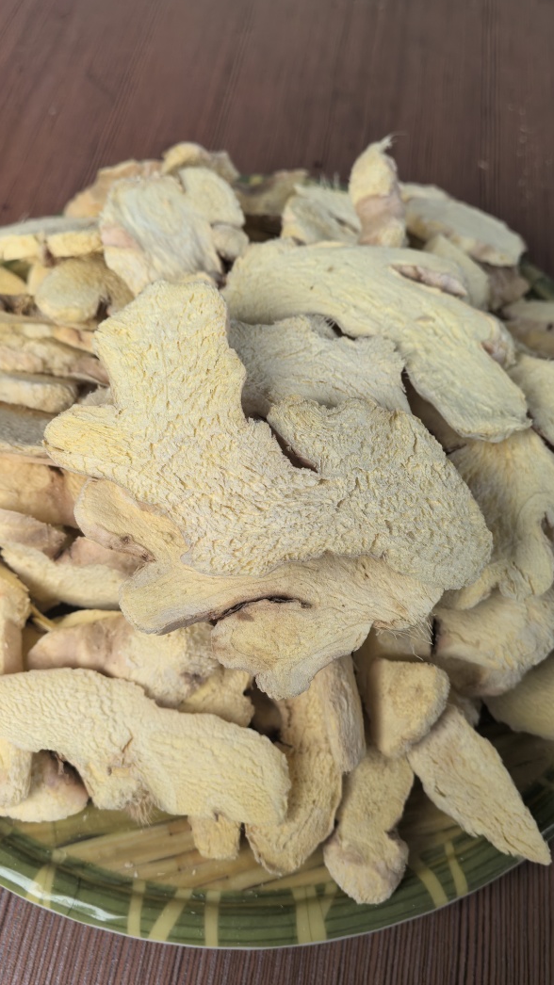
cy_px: 494
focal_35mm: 30
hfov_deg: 38.9
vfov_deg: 64.3
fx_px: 784
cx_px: 239
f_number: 2.8
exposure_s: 1/100
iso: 100
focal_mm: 5.75
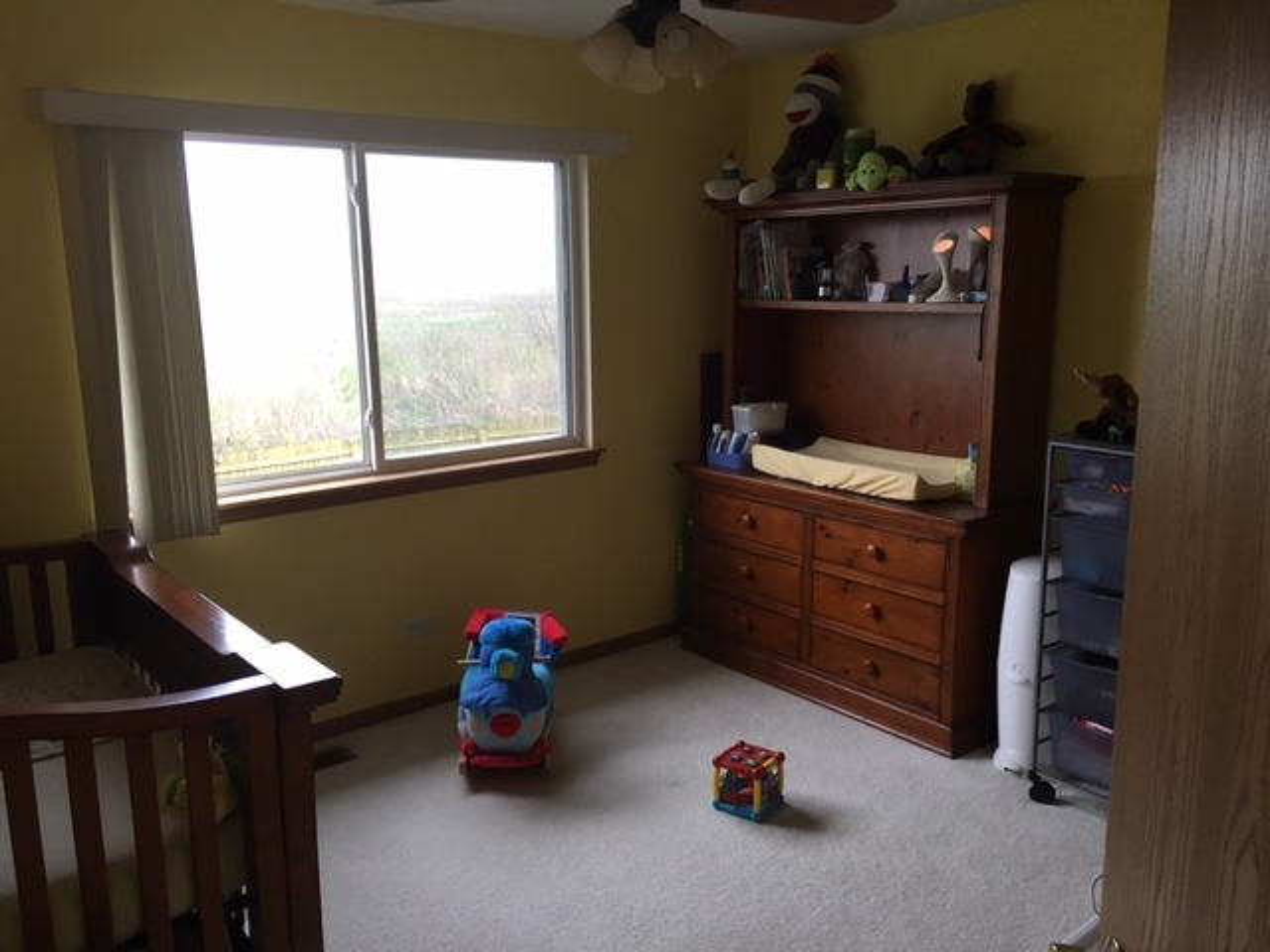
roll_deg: +1.1
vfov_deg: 48.2
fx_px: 1064
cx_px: 635
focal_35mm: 29
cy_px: 476
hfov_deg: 61.7
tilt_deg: -11.0
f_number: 2.2
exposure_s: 1/30
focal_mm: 4.15
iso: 40
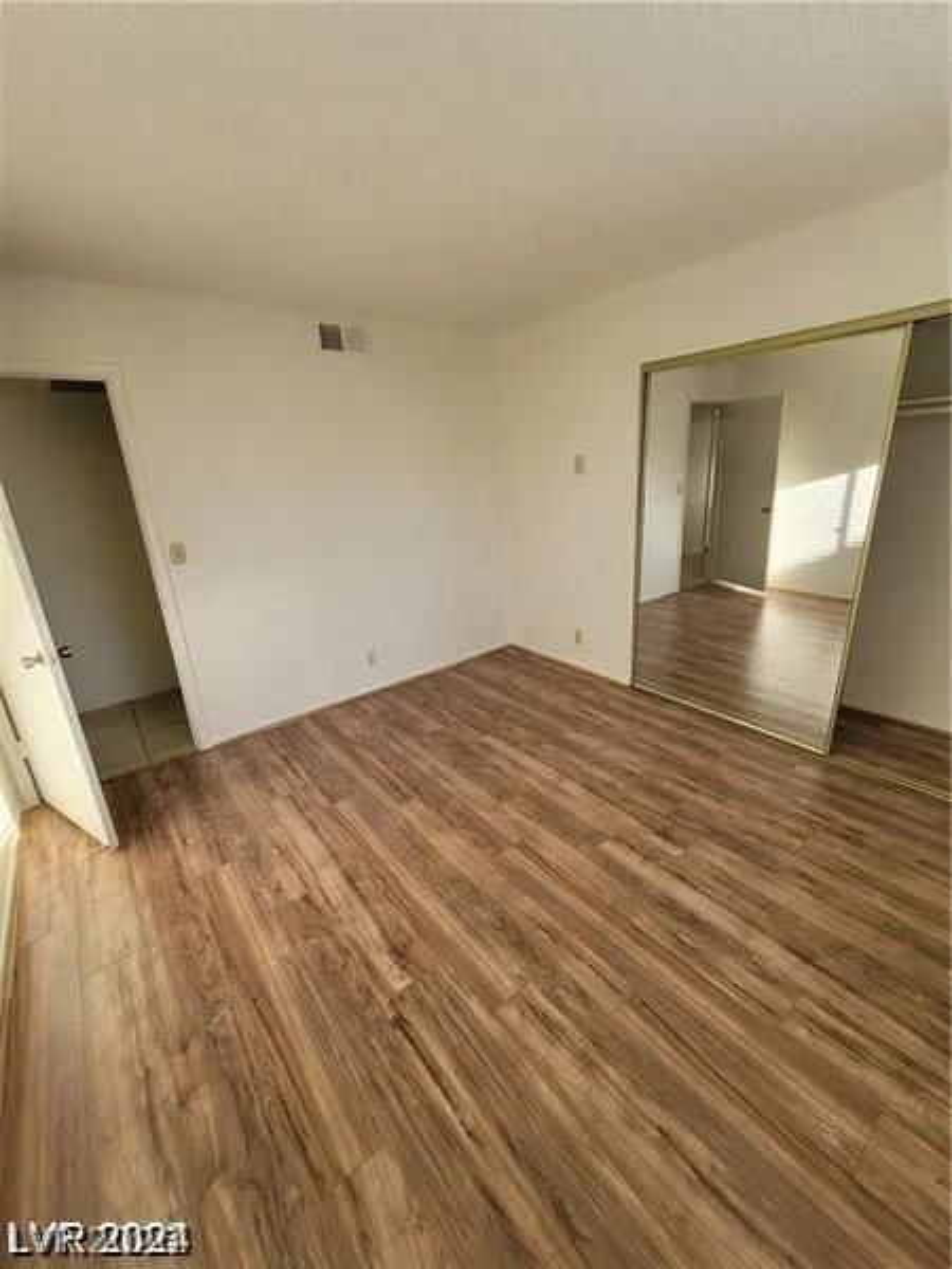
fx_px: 477
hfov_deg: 89.9
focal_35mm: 13
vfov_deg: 106.2
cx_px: 476
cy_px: 634
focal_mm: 2.2
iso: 125
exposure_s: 1/60
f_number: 2.2
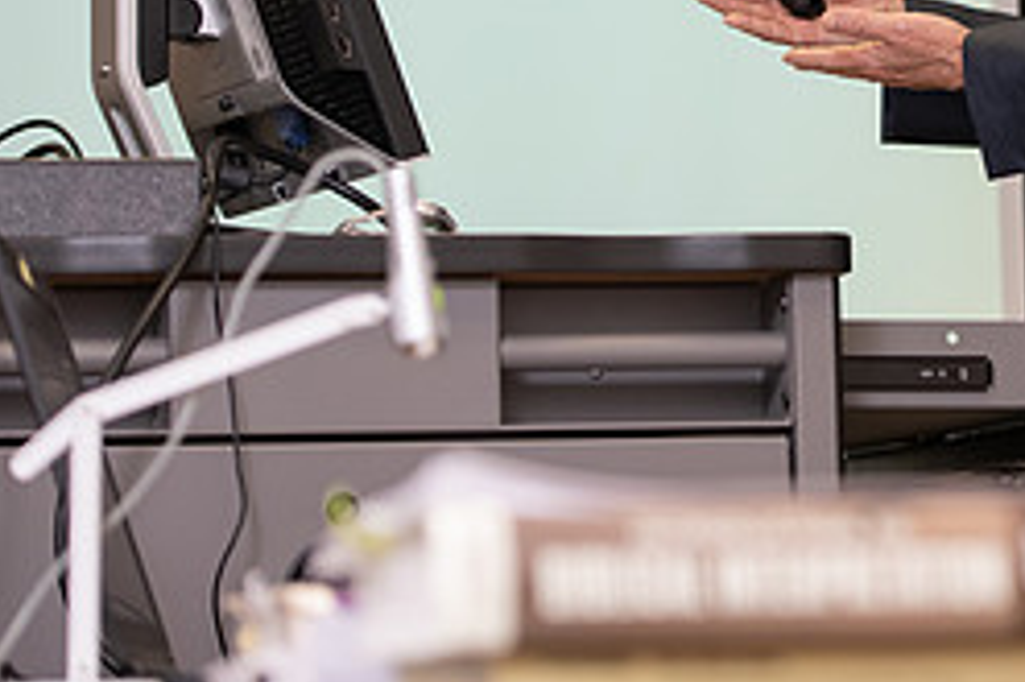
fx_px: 4666
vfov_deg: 8.3
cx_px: 955
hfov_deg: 12.4
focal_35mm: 164
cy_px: -64
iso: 800
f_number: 3.5
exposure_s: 1/200
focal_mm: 70
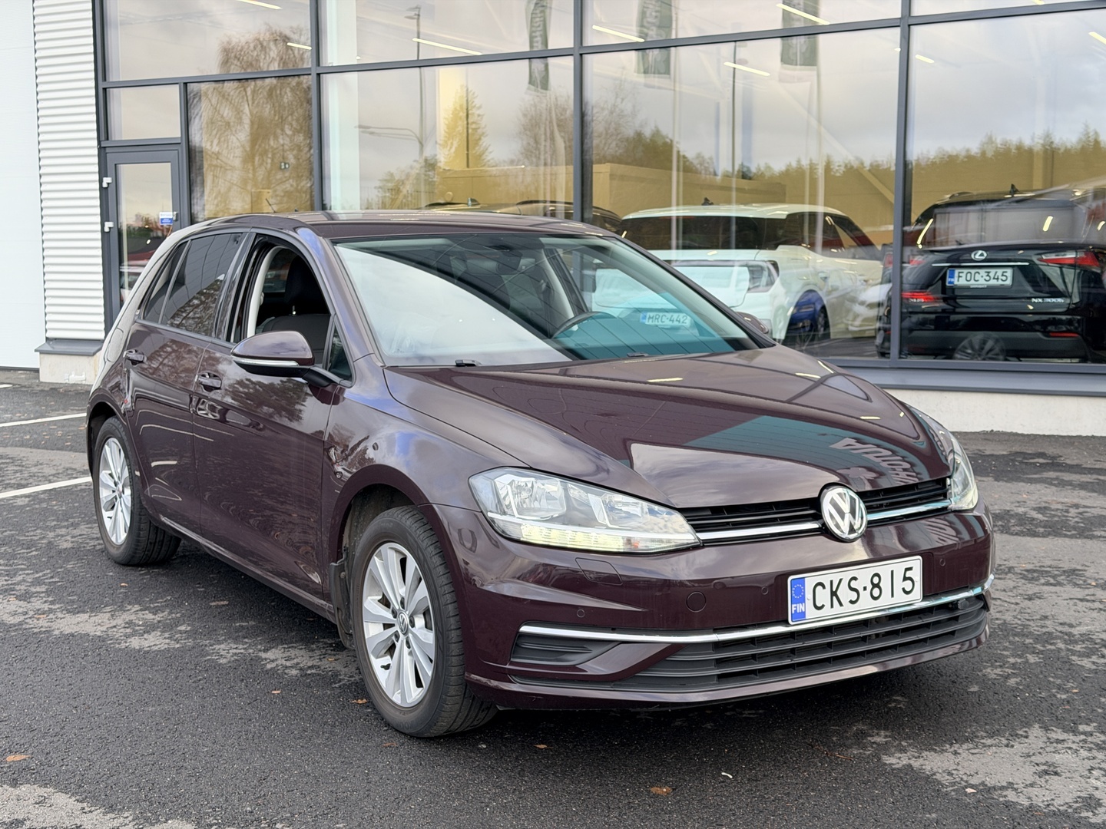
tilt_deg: -5.5
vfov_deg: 30.3
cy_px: 414
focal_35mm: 48
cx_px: 553
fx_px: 1534
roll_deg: +0.3
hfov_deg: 39.7
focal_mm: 6.76
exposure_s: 1/128
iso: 50
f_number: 1.78
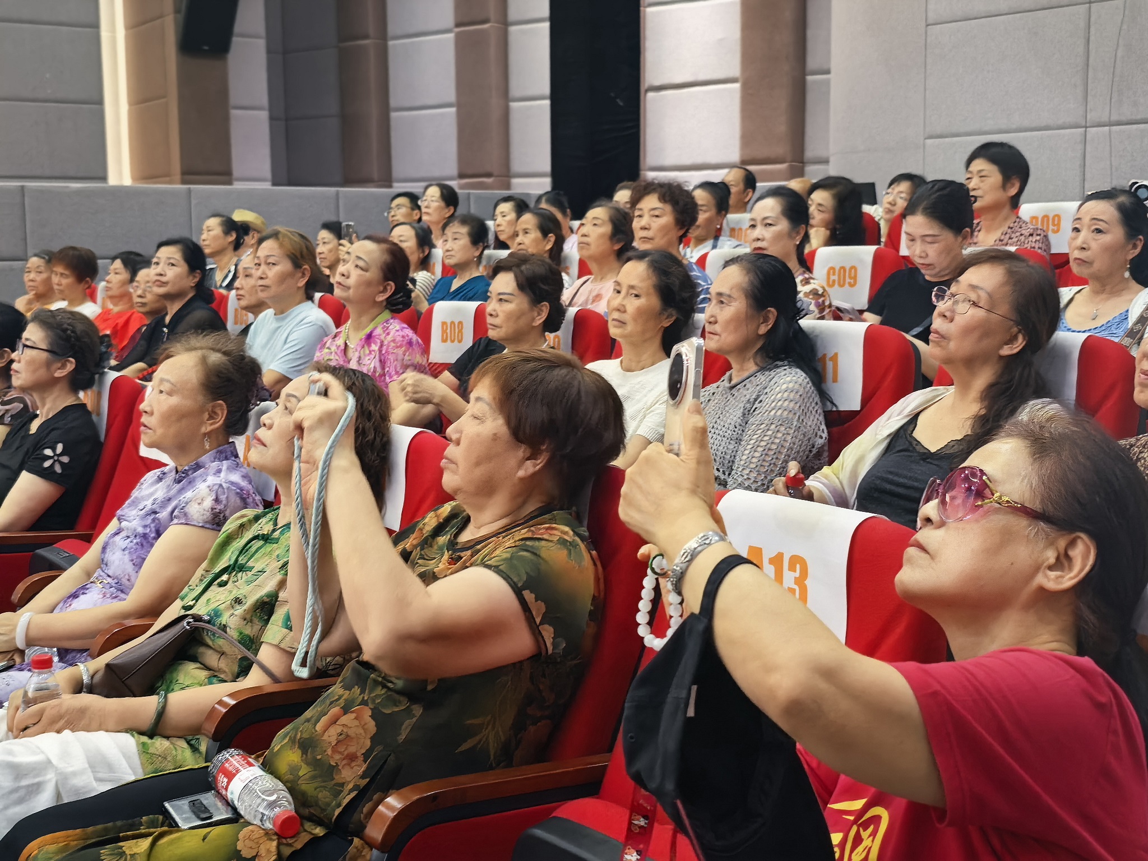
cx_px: 574
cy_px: 430
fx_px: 1492
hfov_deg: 42.1
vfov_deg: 32.2
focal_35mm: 45
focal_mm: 6.98
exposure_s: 1/50
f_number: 1.4
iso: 500
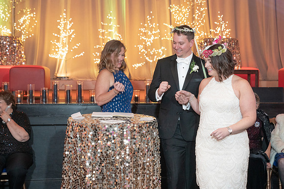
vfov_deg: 18.3
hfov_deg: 27.2
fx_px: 587
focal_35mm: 74
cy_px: 94
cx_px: 142
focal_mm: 70
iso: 4000
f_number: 4
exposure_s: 1/125
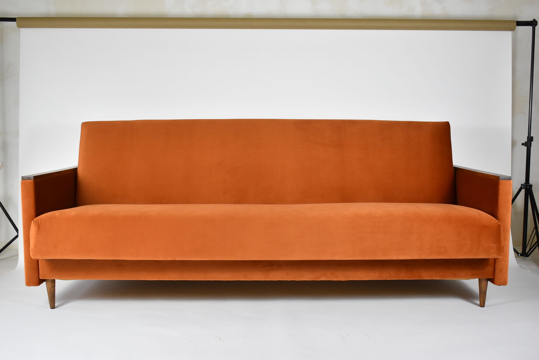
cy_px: 180
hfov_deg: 49.5
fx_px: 584
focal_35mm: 39
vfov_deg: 34.3
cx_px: 270
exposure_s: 1/125
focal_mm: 26
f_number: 4
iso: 1250
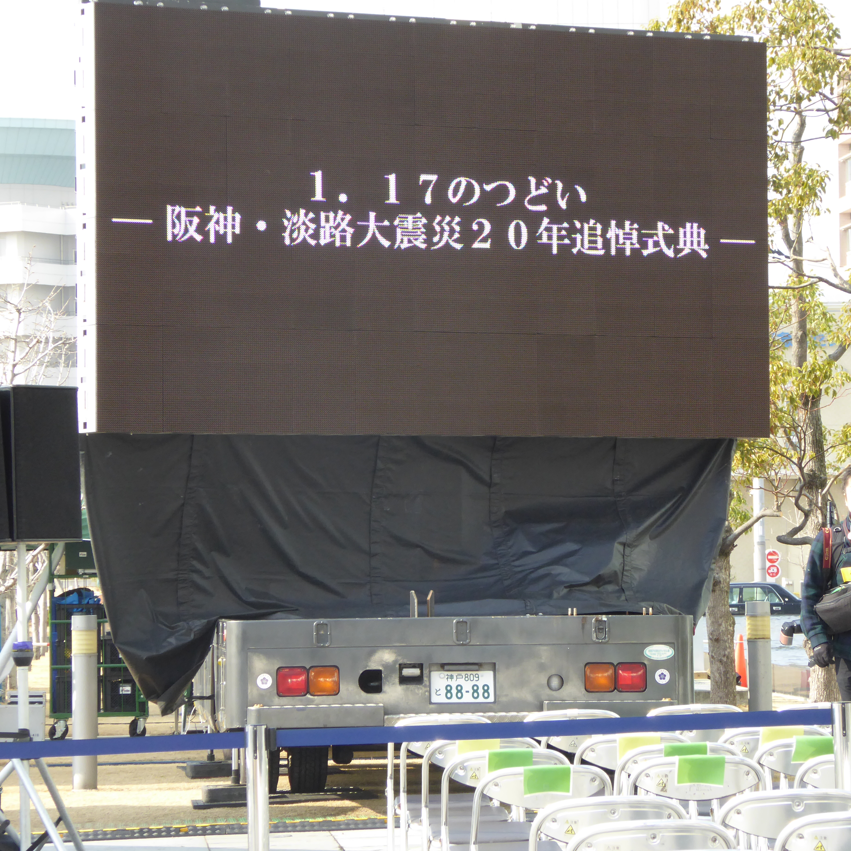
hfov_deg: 9.9
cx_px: 474
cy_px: 425
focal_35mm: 177
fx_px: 4923
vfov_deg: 9.9
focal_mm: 24.2
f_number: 5.3
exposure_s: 1/200
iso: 200
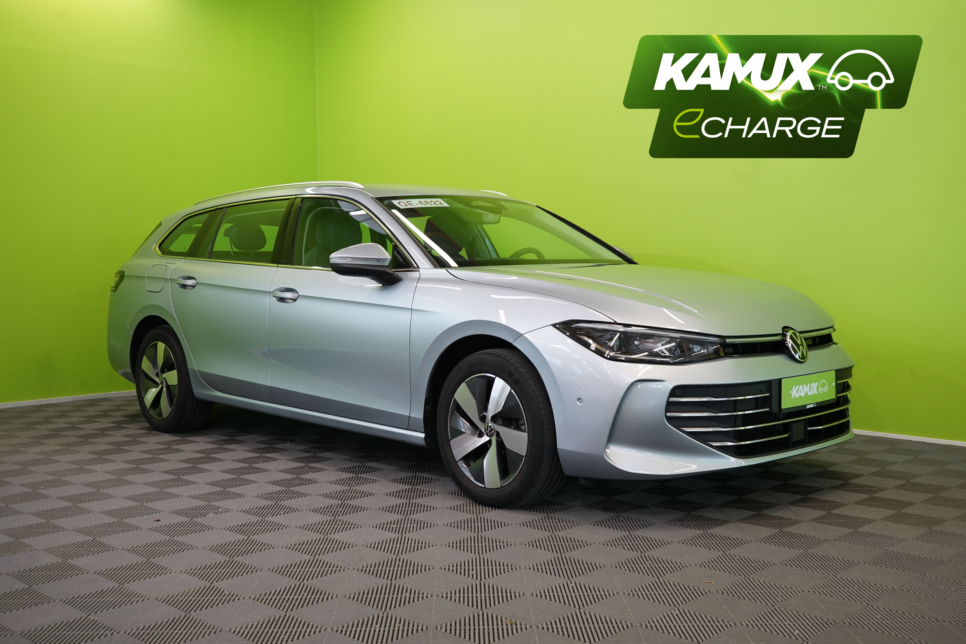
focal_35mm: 37
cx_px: 483
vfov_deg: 35.9
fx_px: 993
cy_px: 322
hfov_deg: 51.9
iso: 500
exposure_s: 1/40
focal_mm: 37
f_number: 6.3
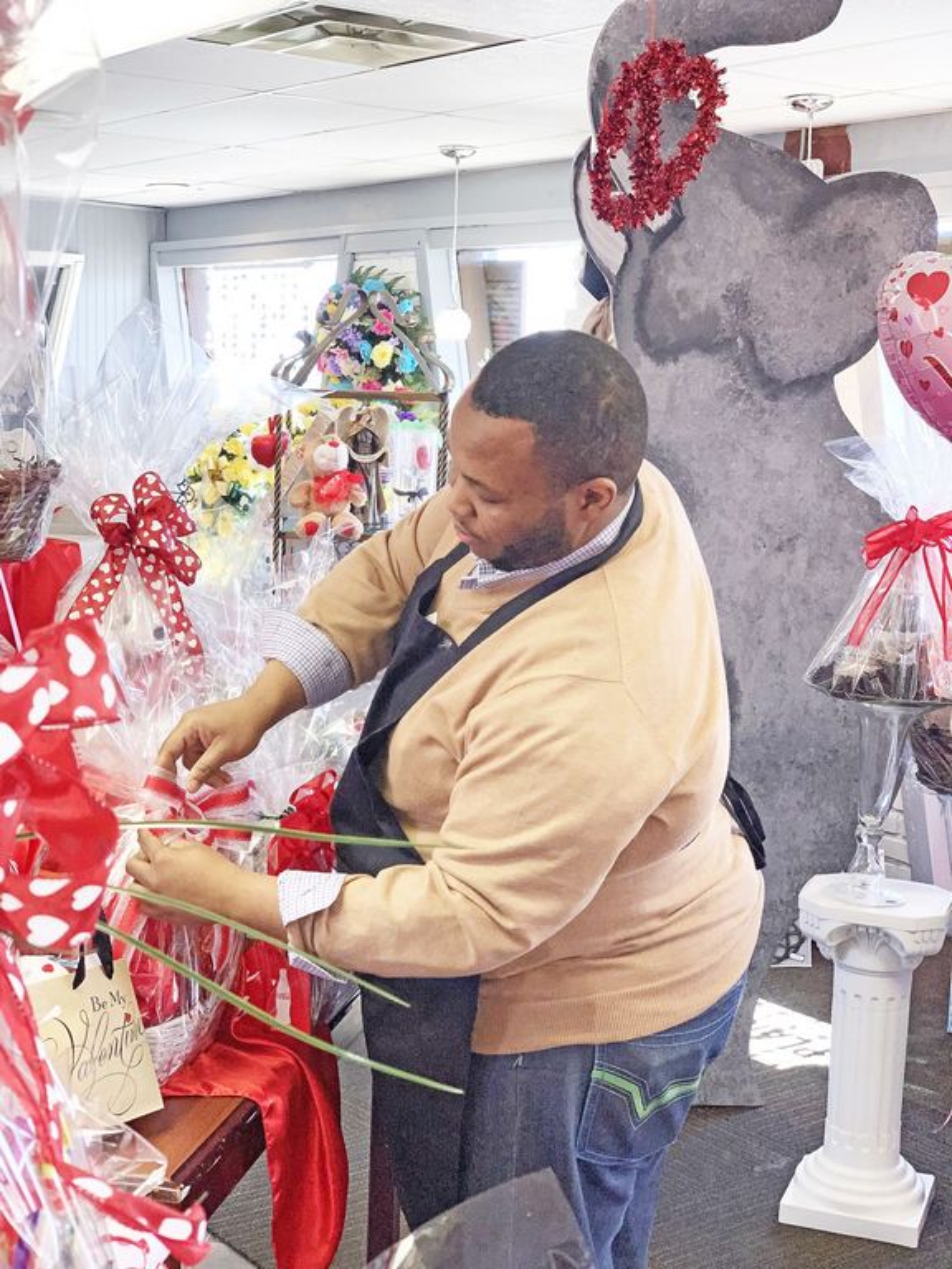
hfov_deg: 28.0
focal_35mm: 52
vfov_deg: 36.8
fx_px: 1907
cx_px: 476
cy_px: 634
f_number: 2.4
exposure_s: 1/60
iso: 64
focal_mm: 6
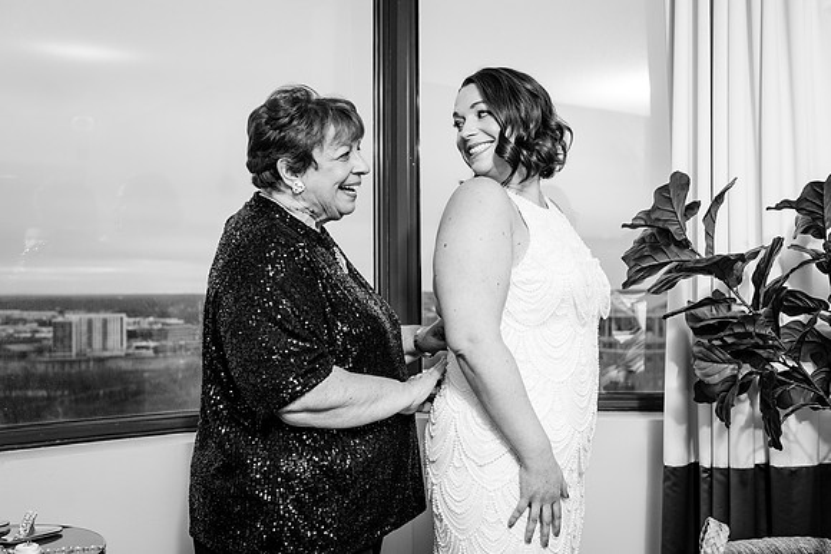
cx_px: 470
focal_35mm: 40
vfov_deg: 33.4
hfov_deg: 48.3
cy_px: 287
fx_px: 923
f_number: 4
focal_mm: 35
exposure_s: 1/250
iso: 800
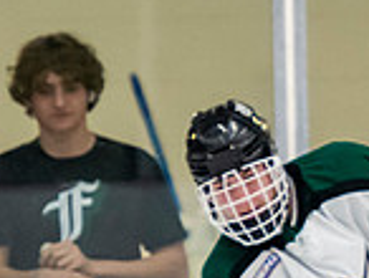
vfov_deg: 1.5
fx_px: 10859
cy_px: 436
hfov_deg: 1.9
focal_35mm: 1017
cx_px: 440
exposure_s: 1/640
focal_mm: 165
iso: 2000
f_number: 3.2
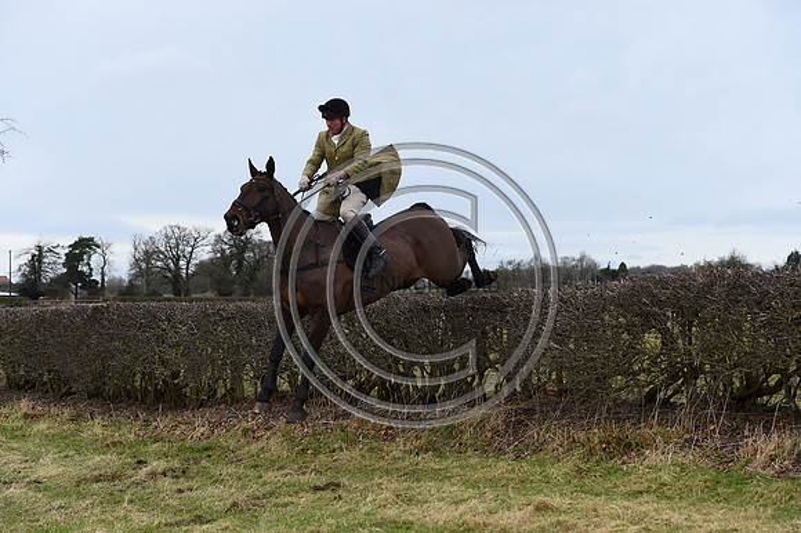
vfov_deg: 17.5
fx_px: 1734
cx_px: 400
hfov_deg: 26.0
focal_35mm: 78
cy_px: 266
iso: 800
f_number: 5.6
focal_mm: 78
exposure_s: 1/1250
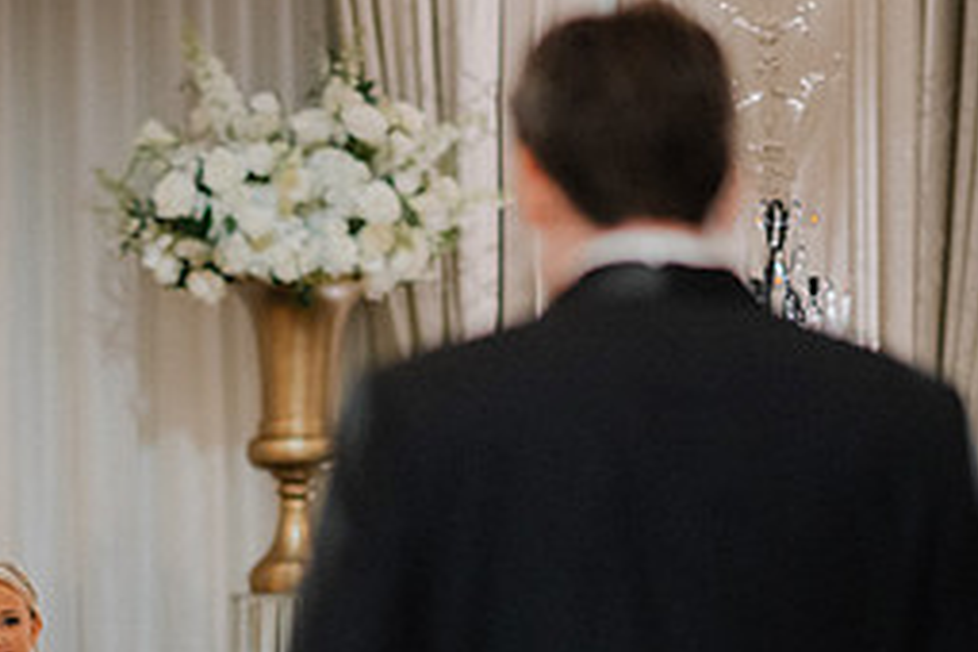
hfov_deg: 10.6
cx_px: 4
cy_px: 696
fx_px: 5243
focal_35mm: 193
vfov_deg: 7.1
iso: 3200
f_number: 2
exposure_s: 1/160
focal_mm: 85
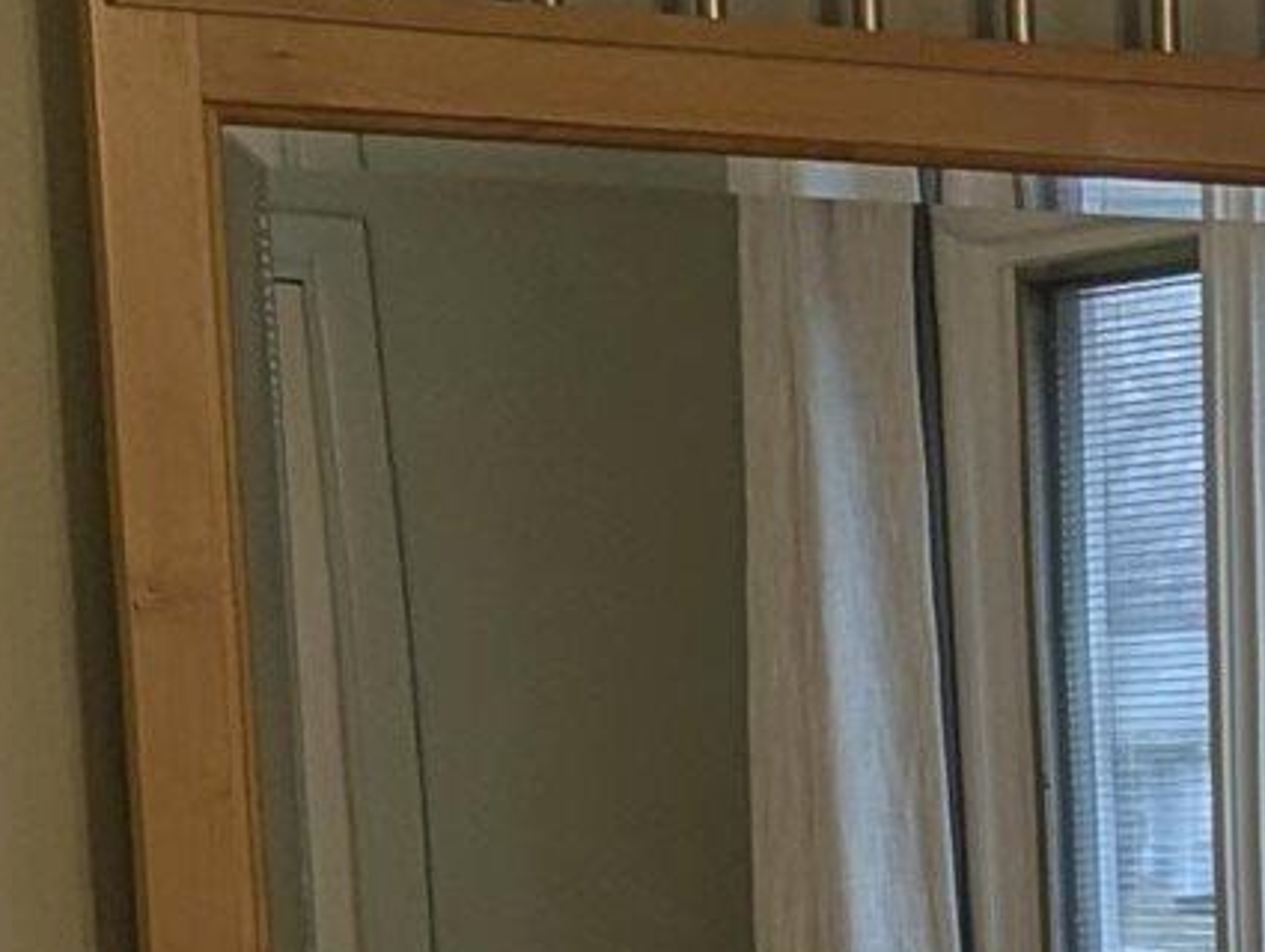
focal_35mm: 173
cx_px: 3899
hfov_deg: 9.0
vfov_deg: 8.5
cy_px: 1324
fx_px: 6331
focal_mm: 6.81
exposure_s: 1/120
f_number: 1.85
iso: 51
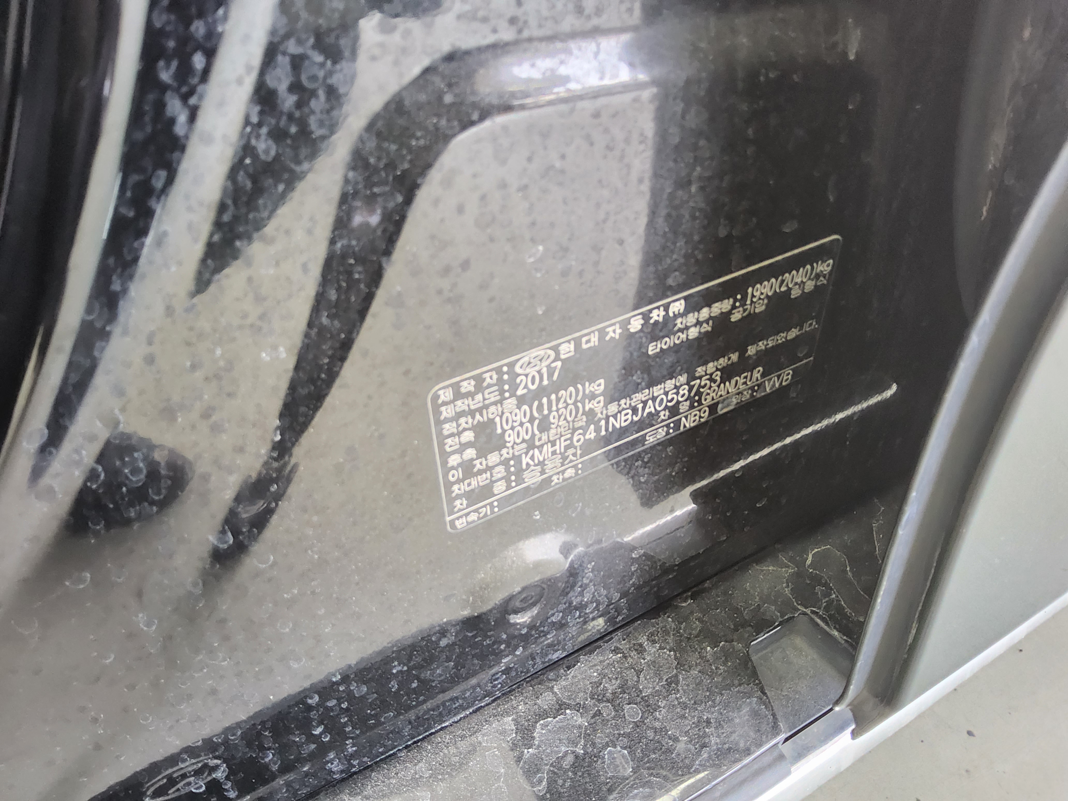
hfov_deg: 69.4
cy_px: 400
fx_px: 771
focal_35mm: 25
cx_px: 534
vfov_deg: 54.9
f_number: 2
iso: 1000
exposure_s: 1/100
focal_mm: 3.08
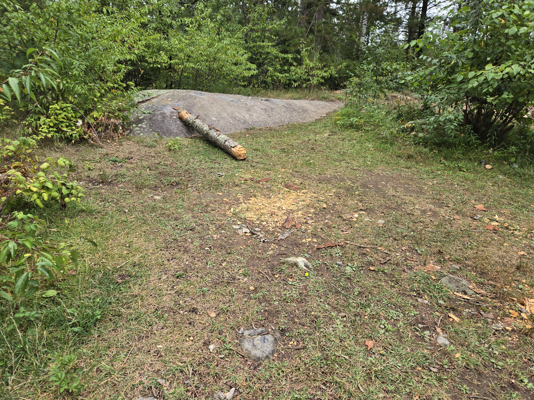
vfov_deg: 58.9
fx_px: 355
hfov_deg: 73.9
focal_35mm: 23
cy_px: 200
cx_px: 267
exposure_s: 1/180
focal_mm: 5.4
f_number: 1.8
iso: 25
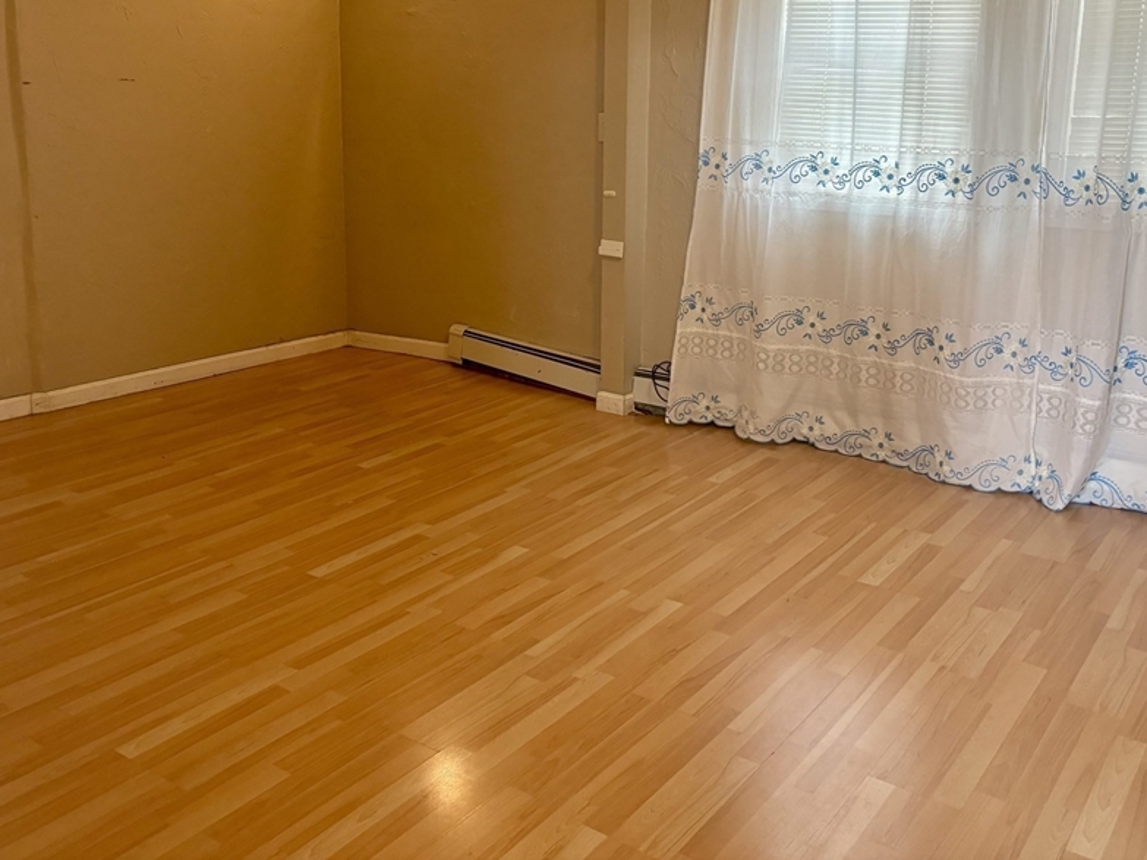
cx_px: 571
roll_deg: -0.7
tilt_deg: -11.1
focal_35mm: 34
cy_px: 302
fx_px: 1126
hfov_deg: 54.0
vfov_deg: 41.4
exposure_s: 1/60
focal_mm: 5.96
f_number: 1.6
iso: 160
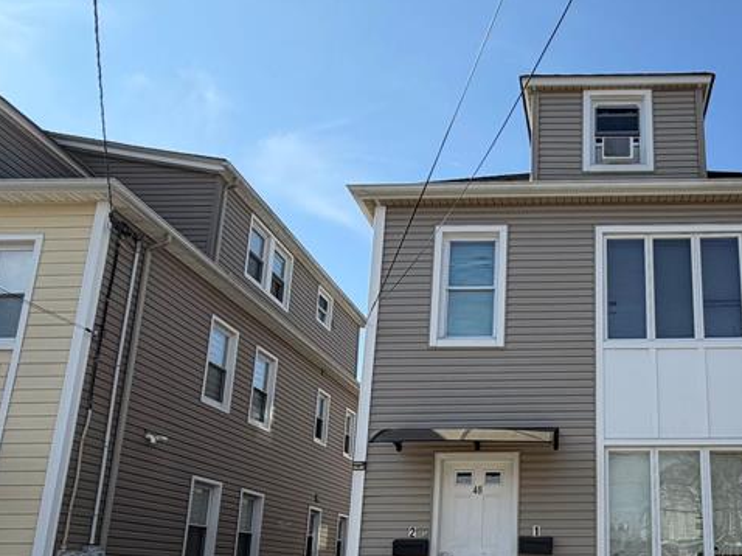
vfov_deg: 44.7
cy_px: 438
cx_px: 591
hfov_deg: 55.8
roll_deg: +1.4
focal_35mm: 30
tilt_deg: +12.8
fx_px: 643
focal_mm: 2.22
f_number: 2.2
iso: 25
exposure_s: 1/770
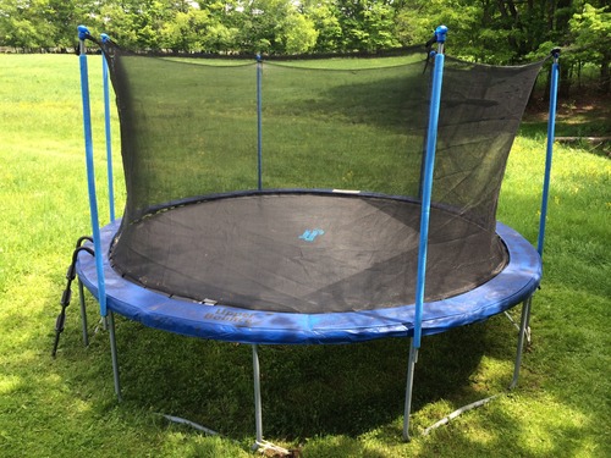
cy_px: 229
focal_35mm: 30
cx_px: 306
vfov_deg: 46.8
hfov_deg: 60.0
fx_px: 530
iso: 32
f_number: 2.2
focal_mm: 4.12
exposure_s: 1/323
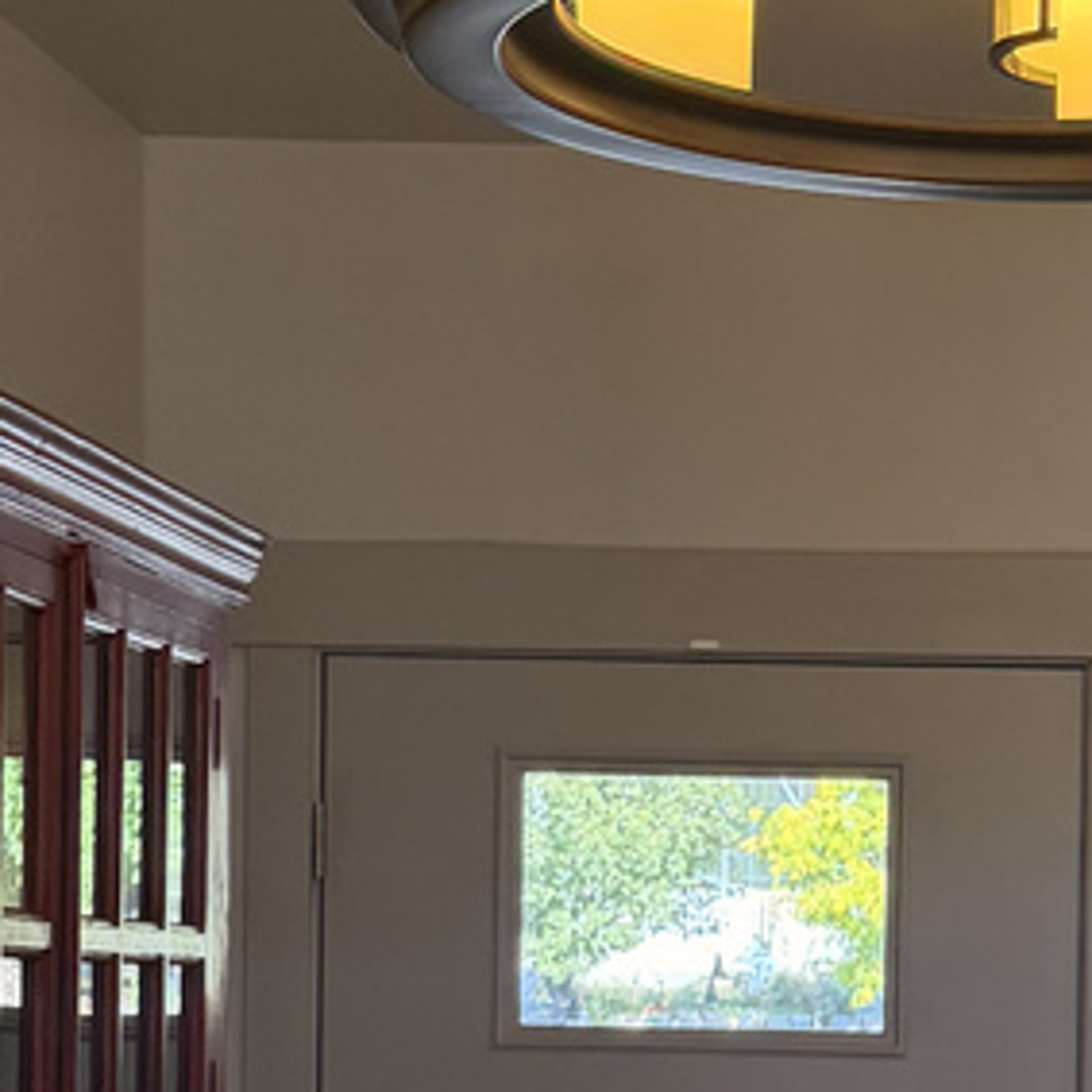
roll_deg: -0.8
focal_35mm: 115
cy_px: 1104
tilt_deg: -1.6
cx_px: 1096
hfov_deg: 14.9
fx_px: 4104
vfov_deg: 14.9
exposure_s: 1/224
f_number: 1.78
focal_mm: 6.76
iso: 200
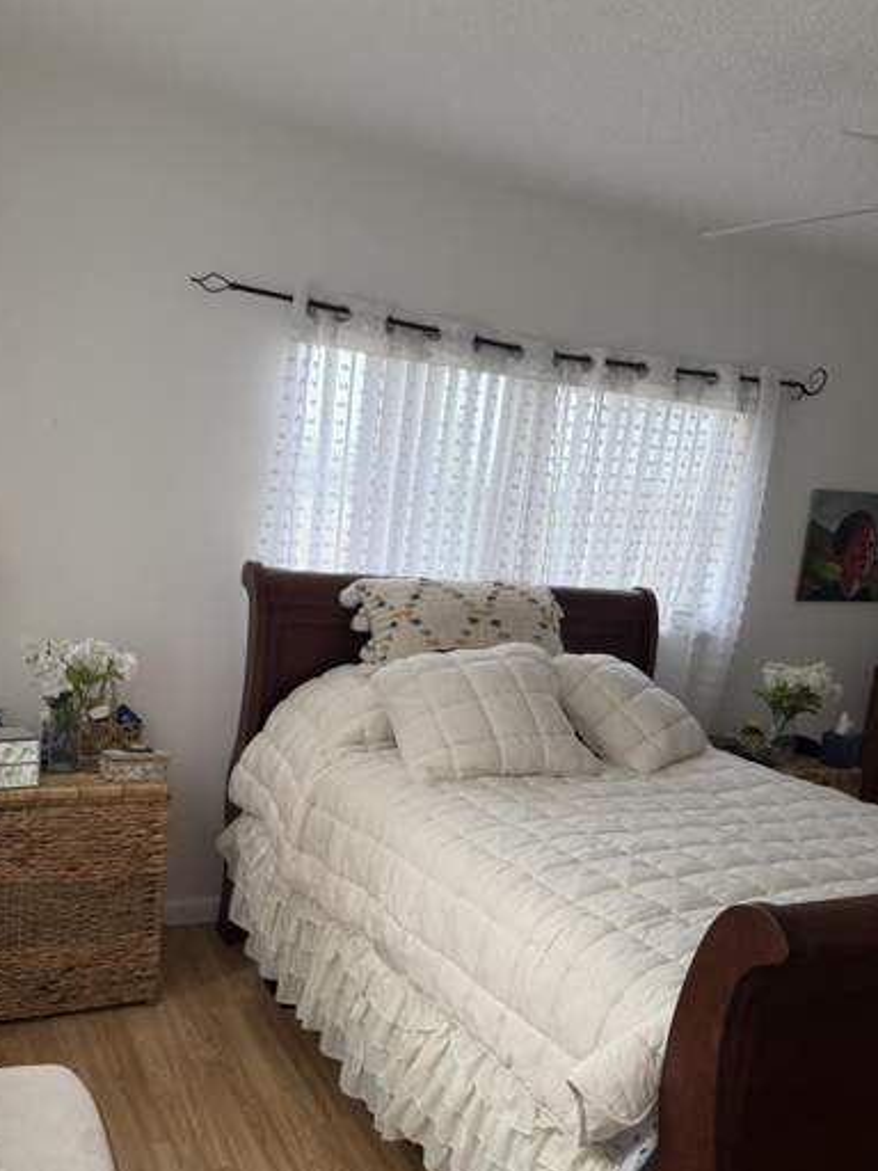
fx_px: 1015
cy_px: 711
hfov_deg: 46.7
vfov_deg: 59.4
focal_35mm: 30
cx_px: 386
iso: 160
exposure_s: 1/121
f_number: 1.78
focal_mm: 6.76
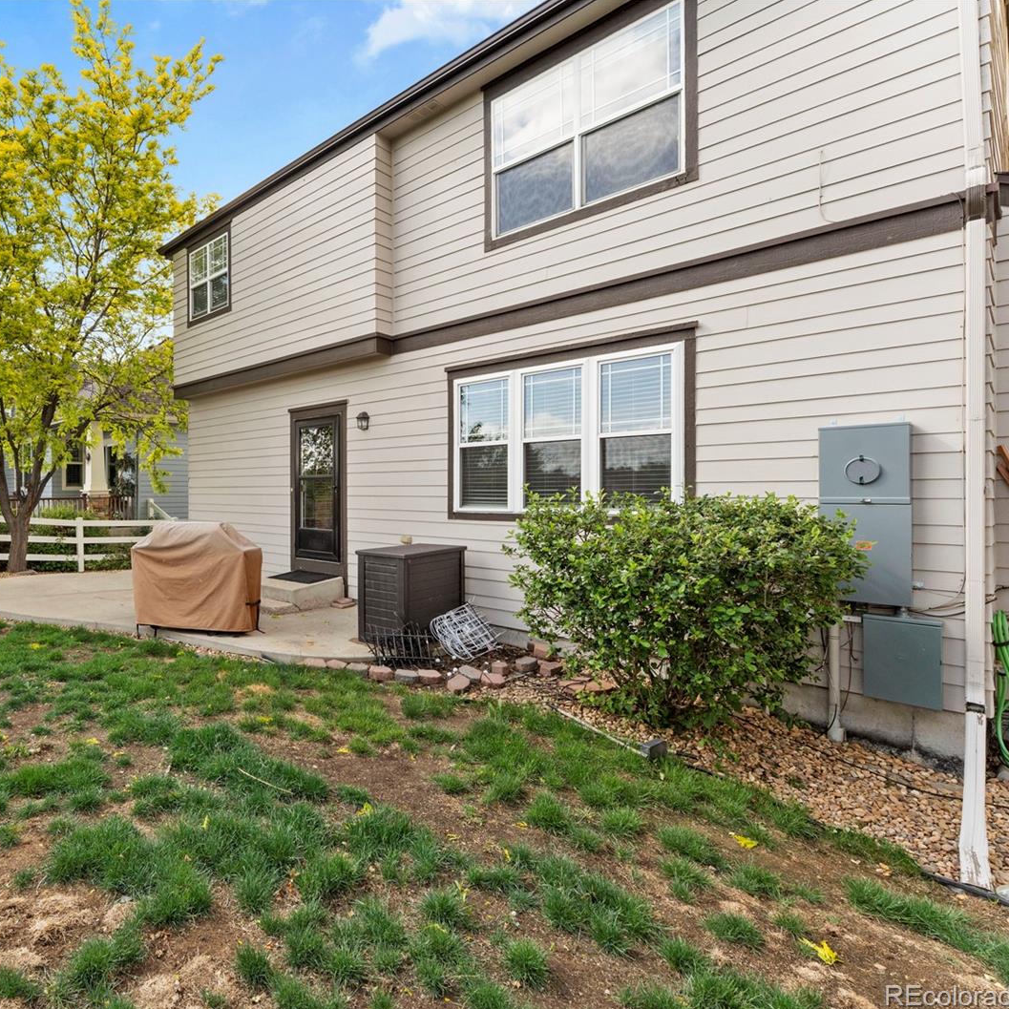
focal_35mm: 18
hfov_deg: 75.9
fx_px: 594
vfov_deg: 80.7
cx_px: 276
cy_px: 507
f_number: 9
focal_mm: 14
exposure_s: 1/400
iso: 400
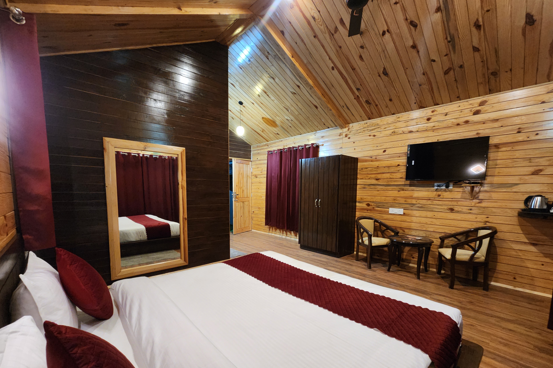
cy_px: 213
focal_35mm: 14
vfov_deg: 80.6
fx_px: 215
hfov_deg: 104.3
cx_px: 276
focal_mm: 2.2
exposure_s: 1/25
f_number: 2.2
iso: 640
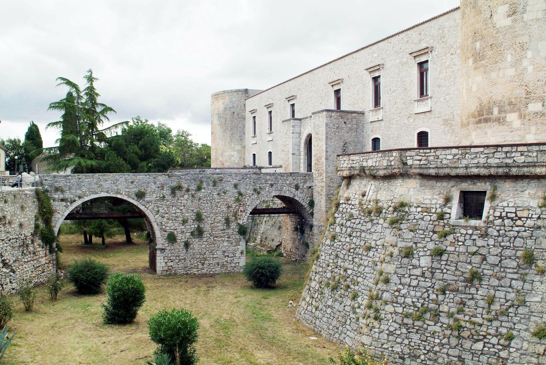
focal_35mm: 36
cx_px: 273
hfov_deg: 53.1
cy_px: 182
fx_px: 547
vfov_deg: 37.0
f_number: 8
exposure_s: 1/125
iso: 160
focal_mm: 24
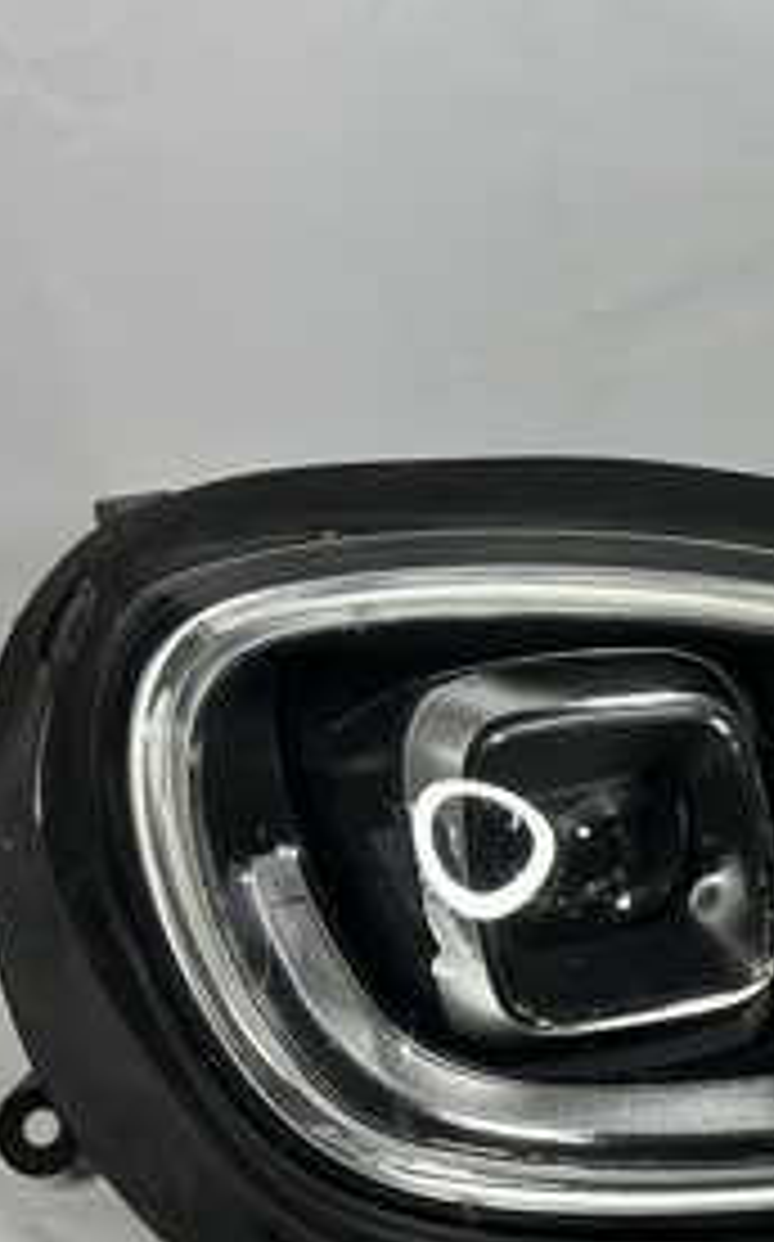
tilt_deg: -30.0
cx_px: 1350
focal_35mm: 118
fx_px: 3991
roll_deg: +1.2
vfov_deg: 17.7
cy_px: 704
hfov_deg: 10.5
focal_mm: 6.86
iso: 80
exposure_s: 1/100
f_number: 1.78
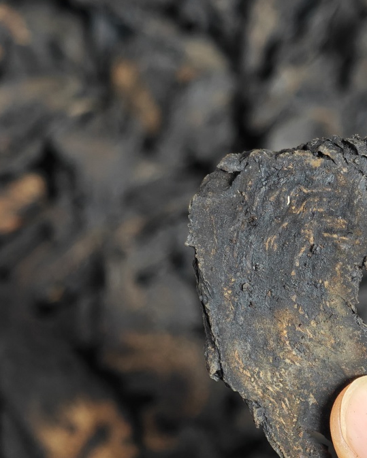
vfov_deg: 16.6
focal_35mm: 116
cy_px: 272
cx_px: 255
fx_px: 1574
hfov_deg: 13.3
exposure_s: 1/53.1
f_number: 1.8
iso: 800
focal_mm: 12.28
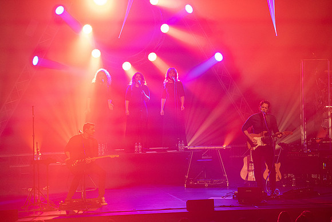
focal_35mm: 200
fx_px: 1845
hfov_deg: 10.3
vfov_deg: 6.9
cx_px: 166
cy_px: 111
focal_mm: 200
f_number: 5.6
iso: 6400
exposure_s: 1/250
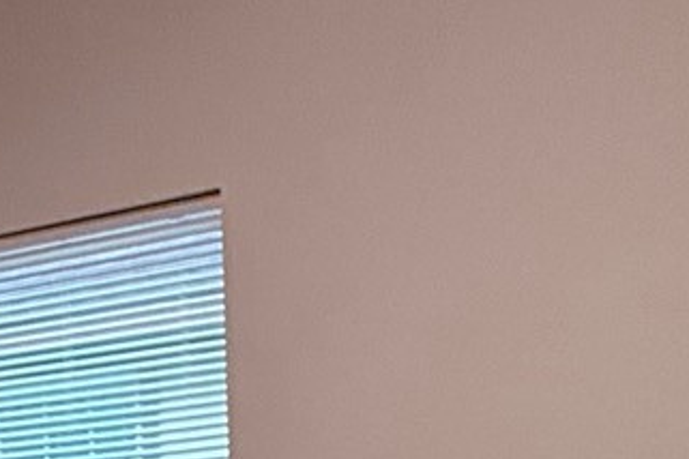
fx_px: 1780
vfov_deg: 12.7
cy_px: 942
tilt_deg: -12.6
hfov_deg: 21.0
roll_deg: +3.3
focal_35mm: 93
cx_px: -32
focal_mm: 2.22
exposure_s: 1/120
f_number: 2.2
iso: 320
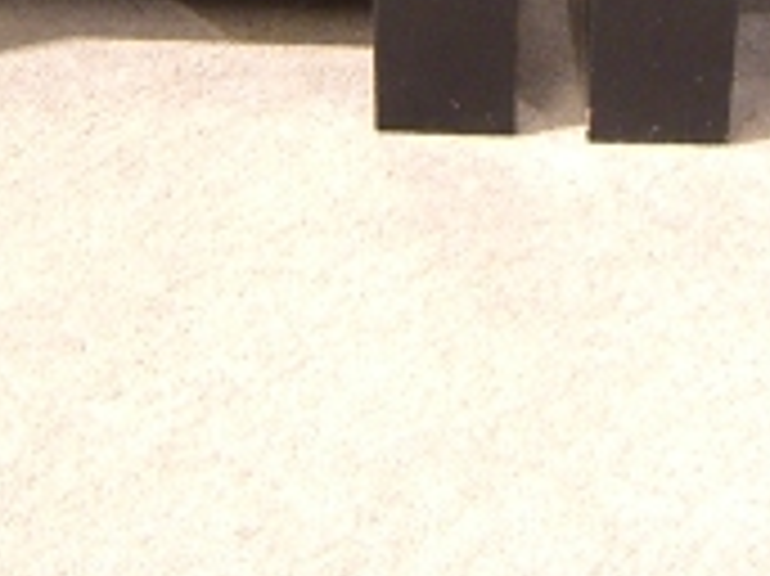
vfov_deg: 9.9
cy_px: -441
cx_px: 540
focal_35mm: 142
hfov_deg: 13.9
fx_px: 3156
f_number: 2.8
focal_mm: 7.9
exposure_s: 1/13
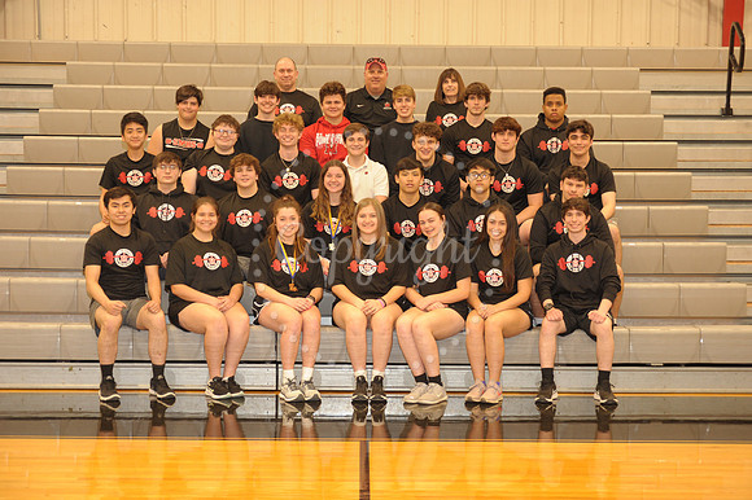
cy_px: 250
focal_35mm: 70
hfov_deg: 28.9
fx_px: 1461
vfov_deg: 19.4
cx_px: 376
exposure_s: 1/60
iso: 1600
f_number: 5.6
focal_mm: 70
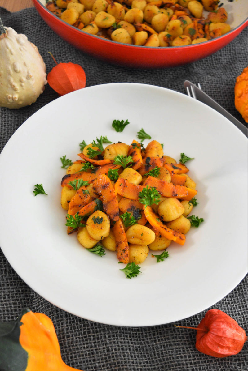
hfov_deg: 35.5
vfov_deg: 51.3
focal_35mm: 38
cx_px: 124
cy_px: 186
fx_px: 387
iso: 1600
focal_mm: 25
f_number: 4
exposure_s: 1/50
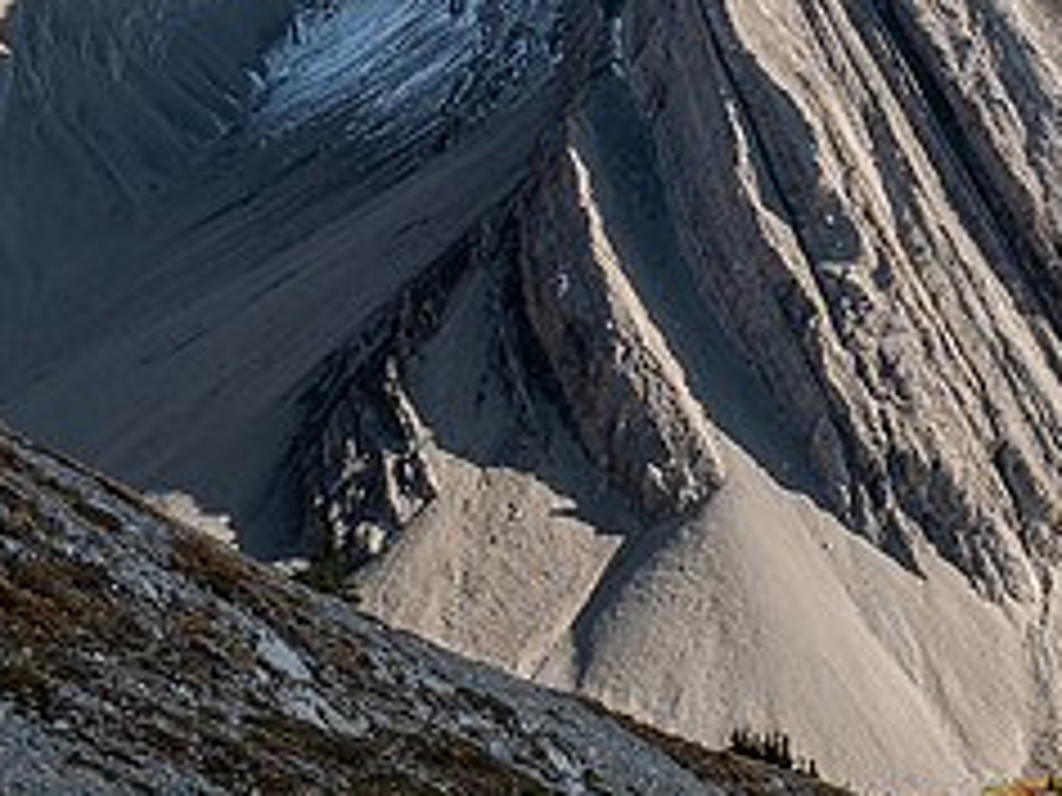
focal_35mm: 59
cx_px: 1188
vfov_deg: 24.8
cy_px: 371
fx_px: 1810
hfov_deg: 29.3
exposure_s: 1/125
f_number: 8
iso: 200
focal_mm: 12
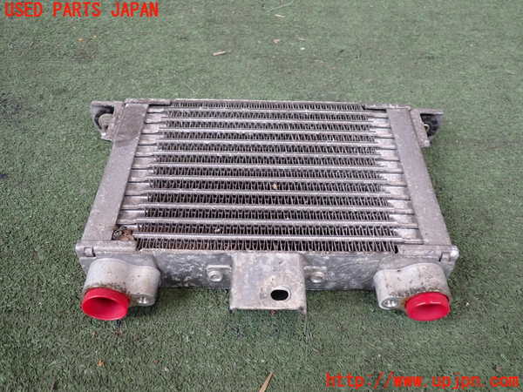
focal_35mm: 30
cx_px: 262
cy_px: 196
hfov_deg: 60.0
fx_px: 453
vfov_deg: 46.8
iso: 200
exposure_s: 1/60
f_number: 2.3
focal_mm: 5.4
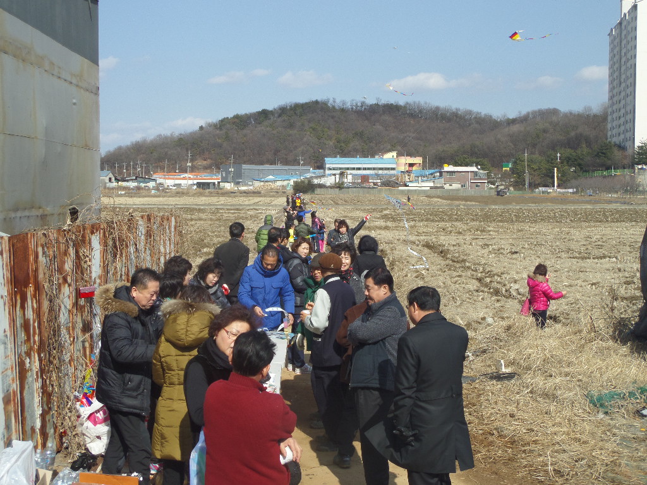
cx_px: 324
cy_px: 242
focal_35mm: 53
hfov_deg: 36.2
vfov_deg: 27.5
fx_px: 991
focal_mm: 8.7
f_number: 3.8
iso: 100
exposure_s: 1/1000
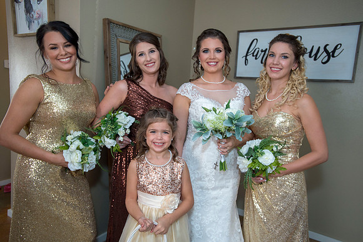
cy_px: 121
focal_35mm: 28
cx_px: 182
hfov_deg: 65.5
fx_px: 282
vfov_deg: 46.4
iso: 1250
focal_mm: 28
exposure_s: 1/160
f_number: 3.5
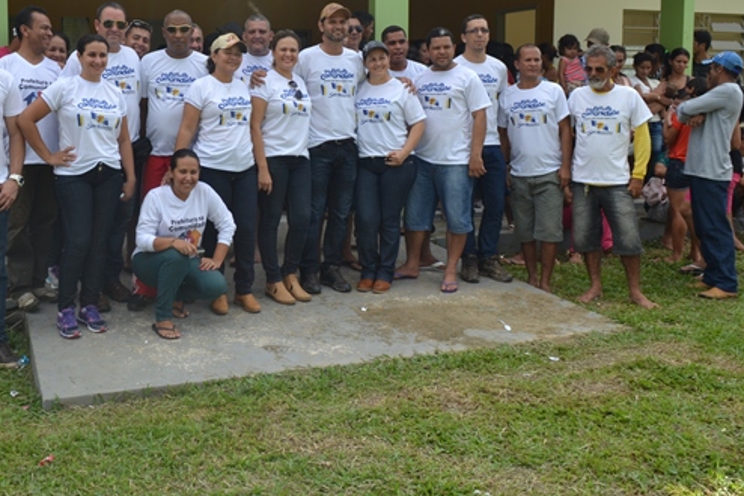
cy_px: 179
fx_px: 868
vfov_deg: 31.7
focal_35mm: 42
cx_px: 264
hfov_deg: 45.9
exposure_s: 1/160
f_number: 6.3
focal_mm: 18
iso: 100
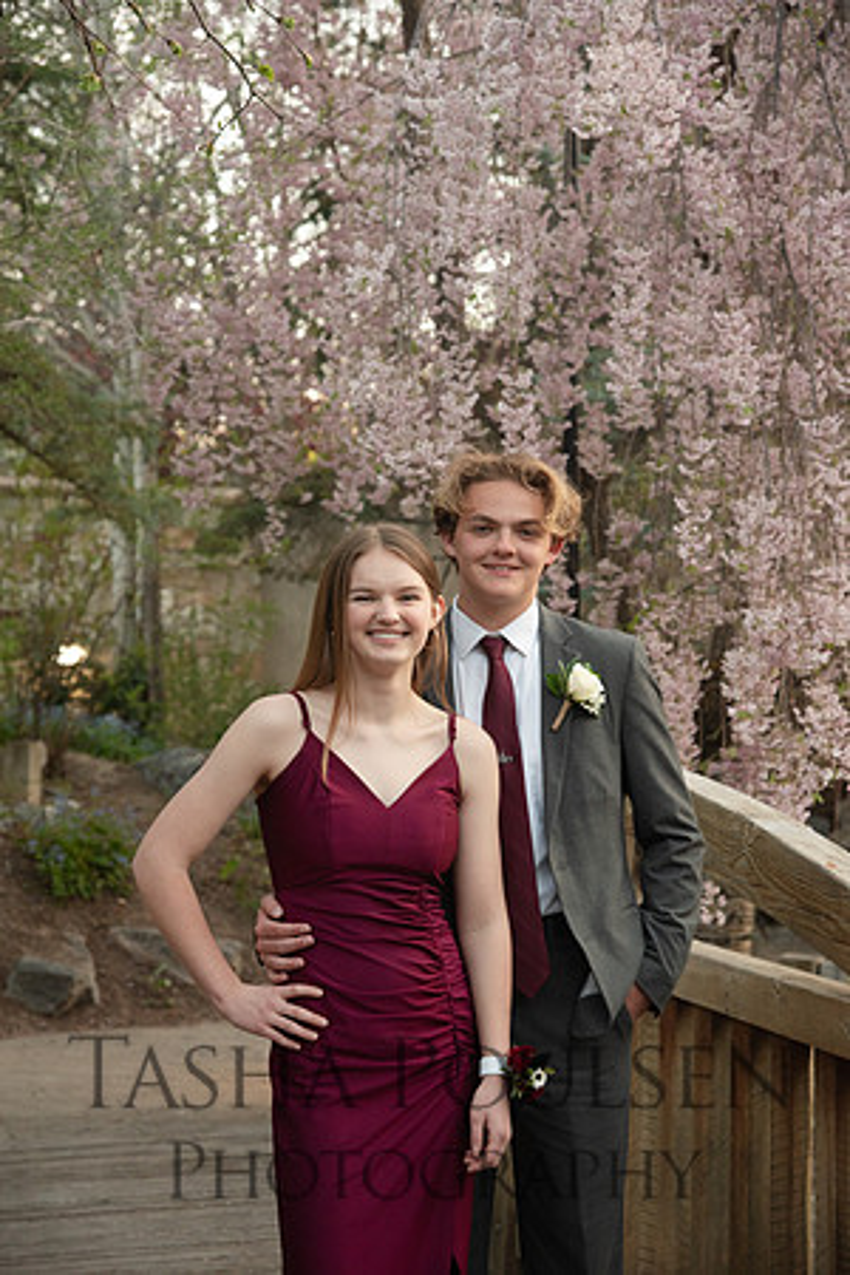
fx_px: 2656
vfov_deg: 27.0
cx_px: 425
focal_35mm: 75
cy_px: 638
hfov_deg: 18.2
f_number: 5.6
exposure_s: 1/125
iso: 800
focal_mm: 75
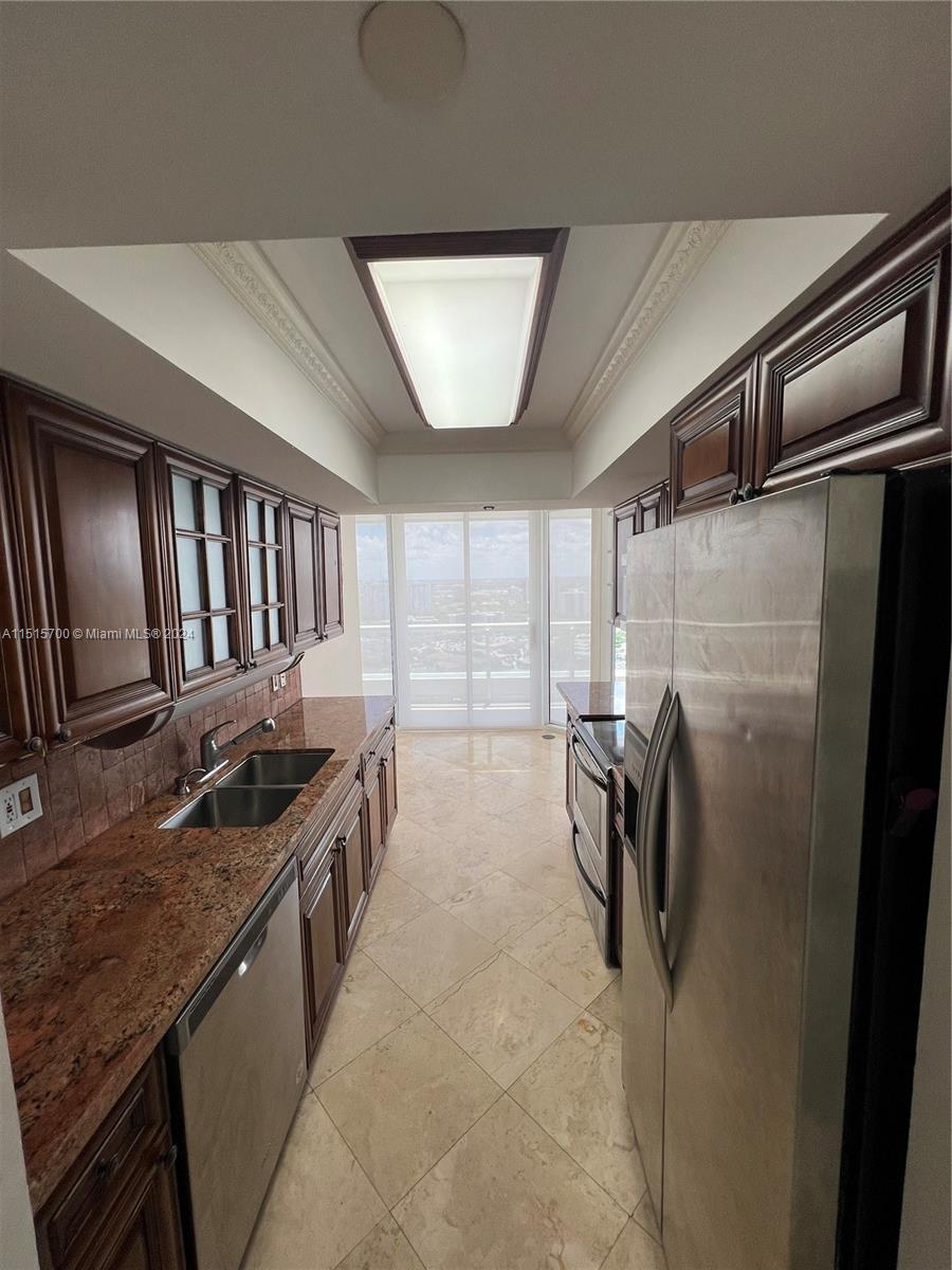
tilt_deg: -6.7
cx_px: 476
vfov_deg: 106.2
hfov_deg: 89.9
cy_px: 635
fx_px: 477
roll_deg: +1.1
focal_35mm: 13
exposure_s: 1/120
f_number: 1.8
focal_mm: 1.57
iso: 32
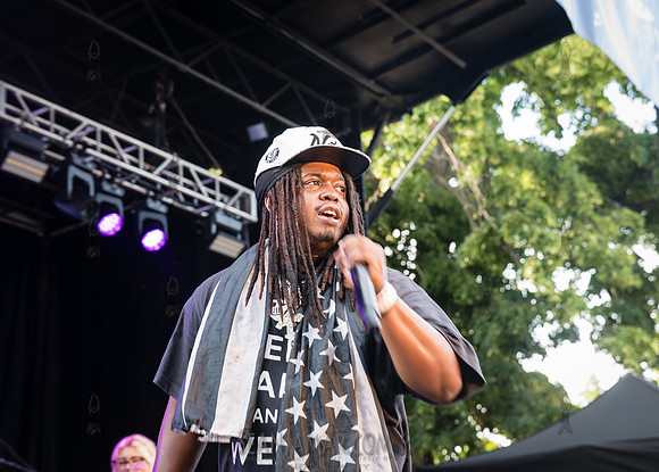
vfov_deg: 22.4
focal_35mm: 64
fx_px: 1190
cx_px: 312
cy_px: 226
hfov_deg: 30.9
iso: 500
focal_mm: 58
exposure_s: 1/160
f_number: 4.5
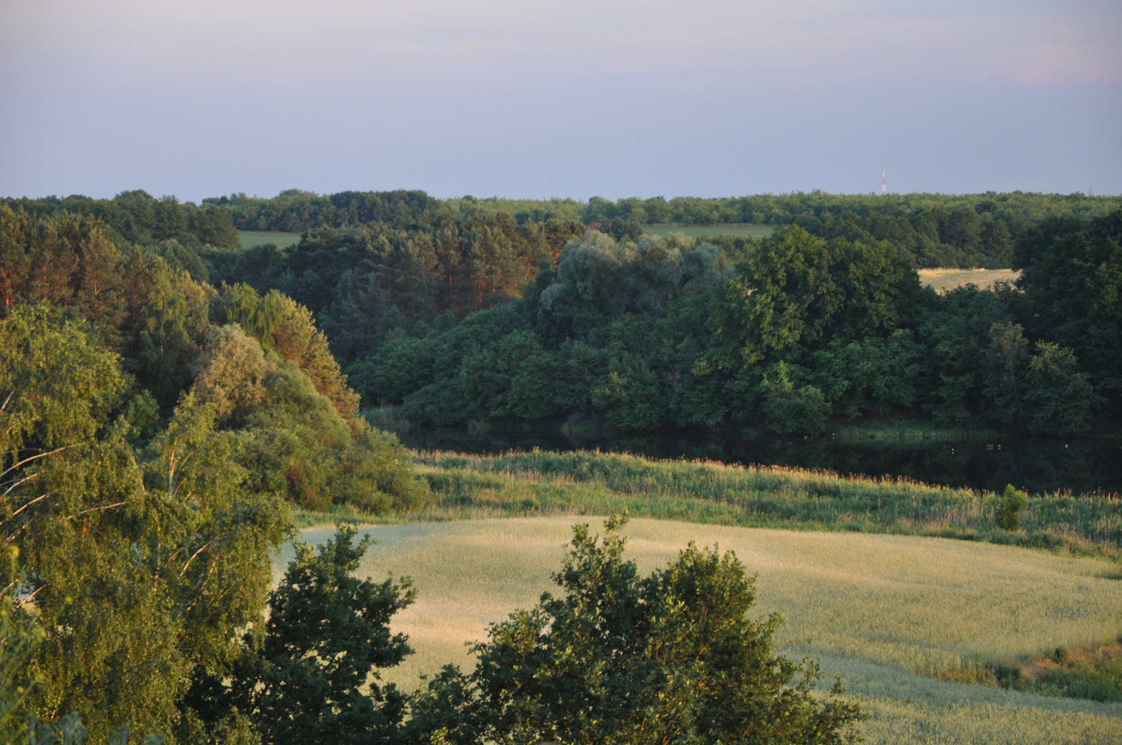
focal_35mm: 128
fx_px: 3969
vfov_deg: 10.7
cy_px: 372
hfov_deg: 16.1
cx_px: 561
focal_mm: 85
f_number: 5.6
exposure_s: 1/80
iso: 800
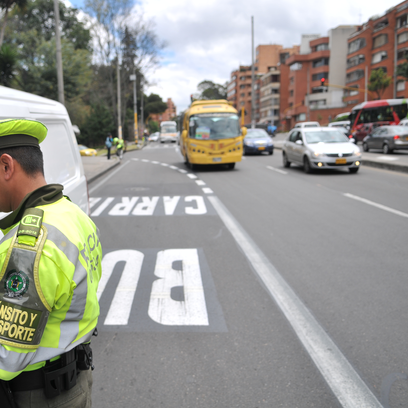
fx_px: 435
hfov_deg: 49.1
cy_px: 204
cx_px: 128
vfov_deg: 50.2
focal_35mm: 33
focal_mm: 17
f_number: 2.8
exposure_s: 1/1600
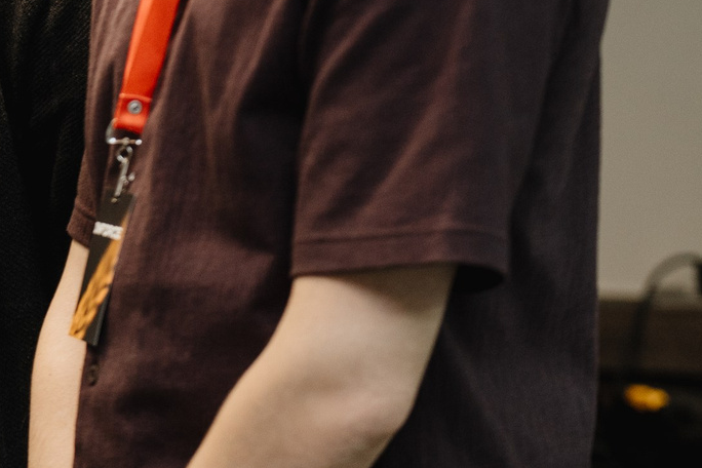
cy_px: 97
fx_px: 3646
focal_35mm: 187
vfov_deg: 7.3
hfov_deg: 10.7
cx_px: -297
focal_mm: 50
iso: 500
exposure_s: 1/125
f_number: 2.2
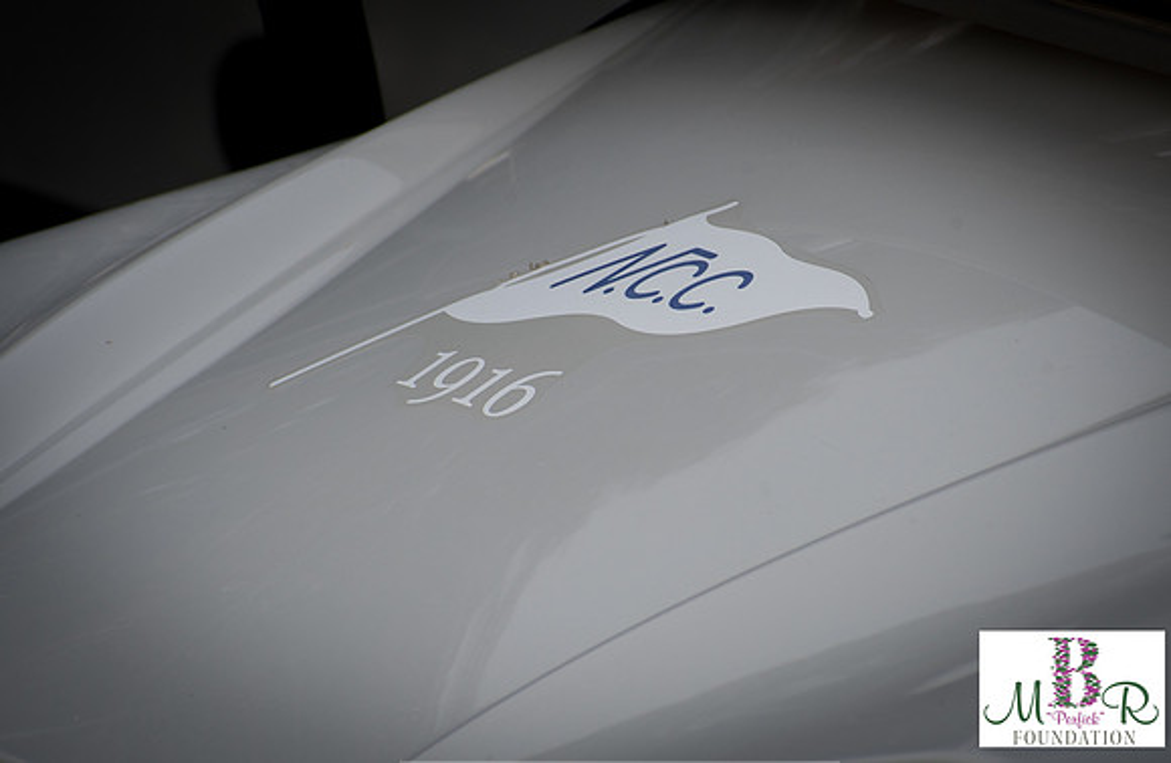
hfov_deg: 4.3
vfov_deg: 2.8
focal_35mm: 484
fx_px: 15632
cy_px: 369
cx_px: 625
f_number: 11
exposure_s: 1/500
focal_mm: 300
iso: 250
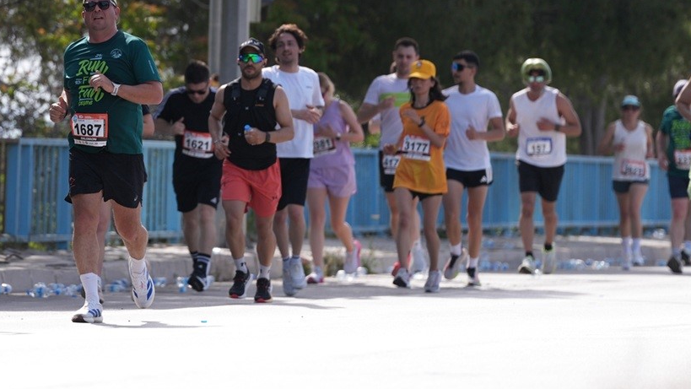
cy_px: 64
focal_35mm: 391
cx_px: 60
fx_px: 7165
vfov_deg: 3.1
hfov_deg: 5.5
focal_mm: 200
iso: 200
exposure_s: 1/2000
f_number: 2.8
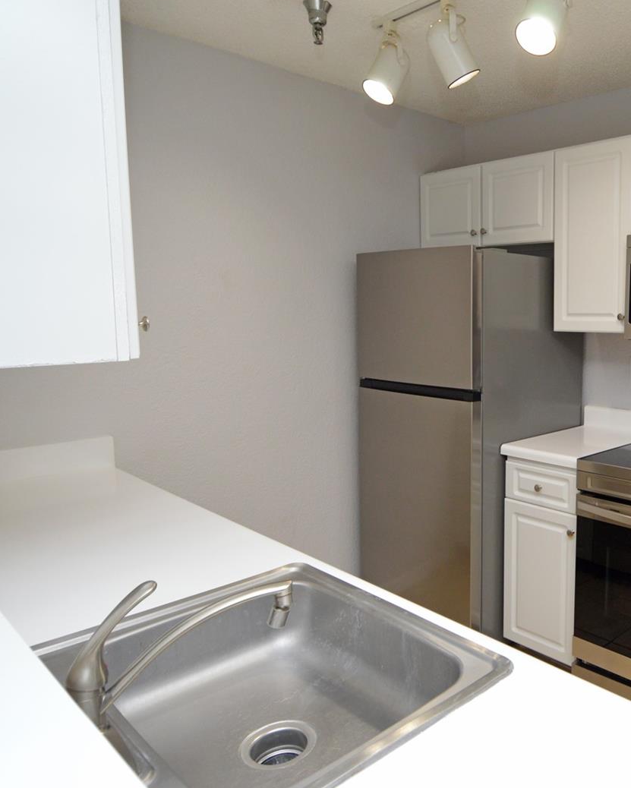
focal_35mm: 26
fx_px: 607
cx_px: 510
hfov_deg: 51.3
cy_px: 391
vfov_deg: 66.0
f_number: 4
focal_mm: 12
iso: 640
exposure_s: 1/60
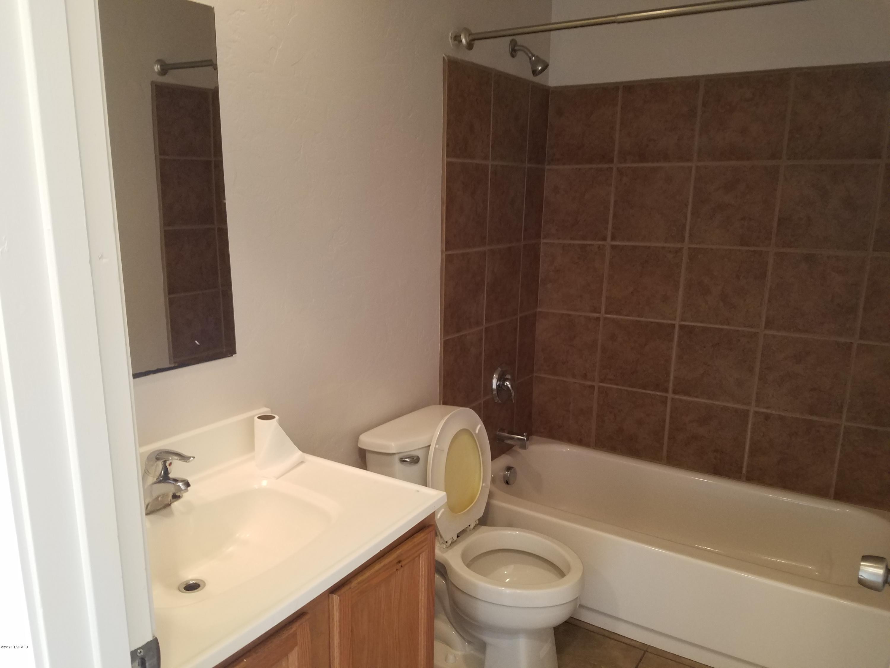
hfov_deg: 67.3
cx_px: 445
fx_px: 668
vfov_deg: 53.1
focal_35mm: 26
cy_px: 334
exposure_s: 1/30
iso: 125
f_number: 1.7
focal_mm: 4.2
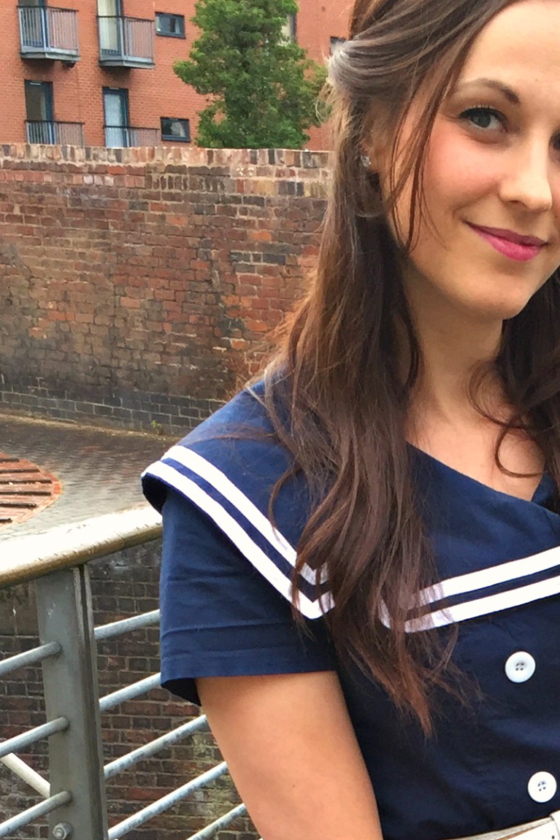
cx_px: 597
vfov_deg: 22.7
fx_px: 1914
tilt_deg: -22.8
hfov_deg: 16.2
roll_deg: -0.9
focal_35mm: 82
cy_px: 1022
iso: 50
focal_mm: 4.15
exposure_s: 1/100
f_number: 2.2
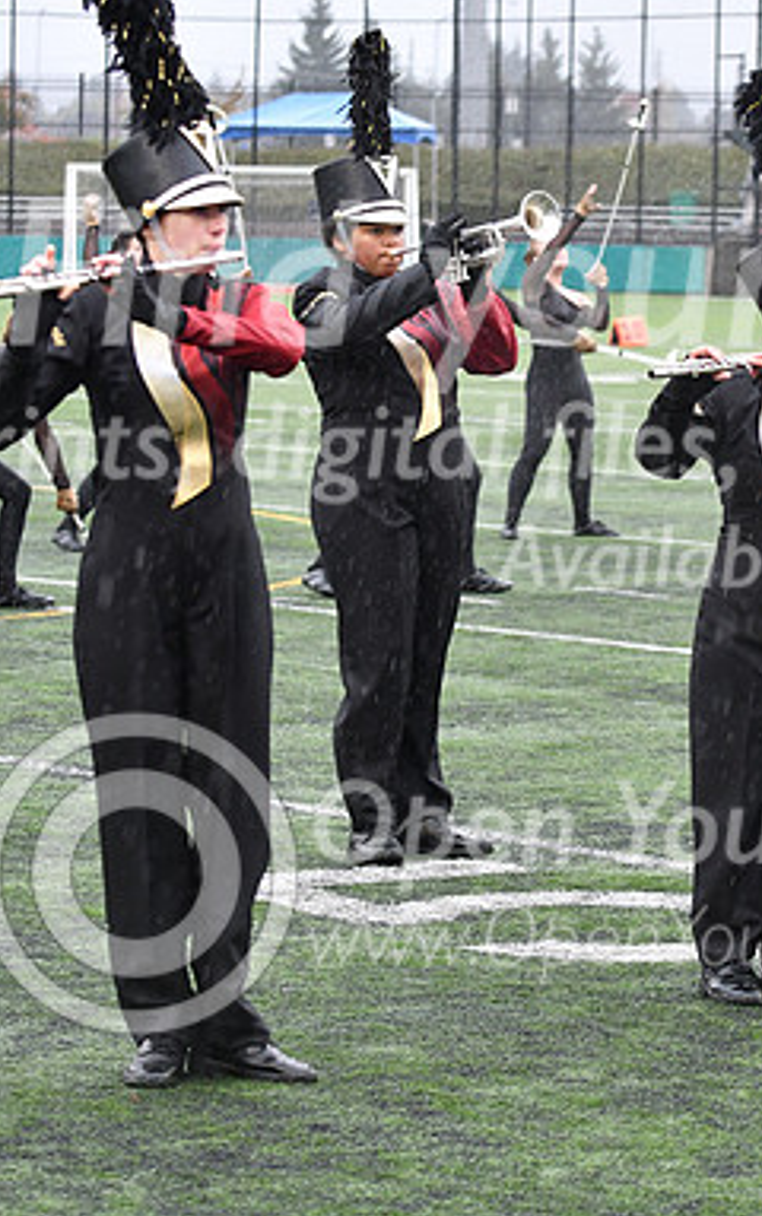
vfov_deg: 12.9
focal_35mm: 162
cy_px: 611
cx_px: 714
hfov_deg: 8.1
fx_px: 5373
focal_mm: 70
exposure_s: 1/320
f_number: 4
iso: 1000
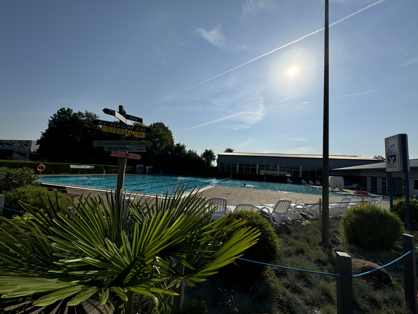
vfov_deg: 85.7
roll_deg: -3.5
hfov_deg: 102.1
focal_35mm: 14
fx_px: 169
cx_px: 209
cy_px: 157
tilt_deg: +4.2
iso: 32
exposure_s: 1/5650
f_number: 2.2
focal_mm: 2.22
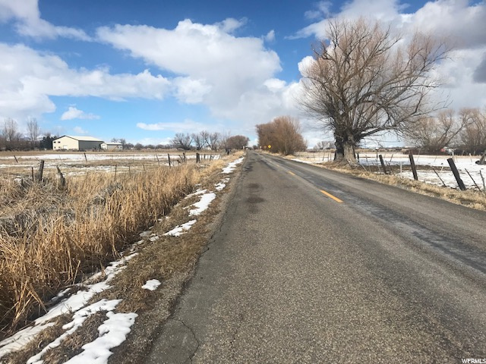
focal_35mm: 28
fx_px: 393
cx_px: 243
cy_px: 182
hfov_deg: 63.4
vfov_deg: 49.7
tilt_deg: -5.3
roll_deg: +0.5
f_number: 1.8
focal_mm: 3.99
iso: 25
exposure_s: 1/6849
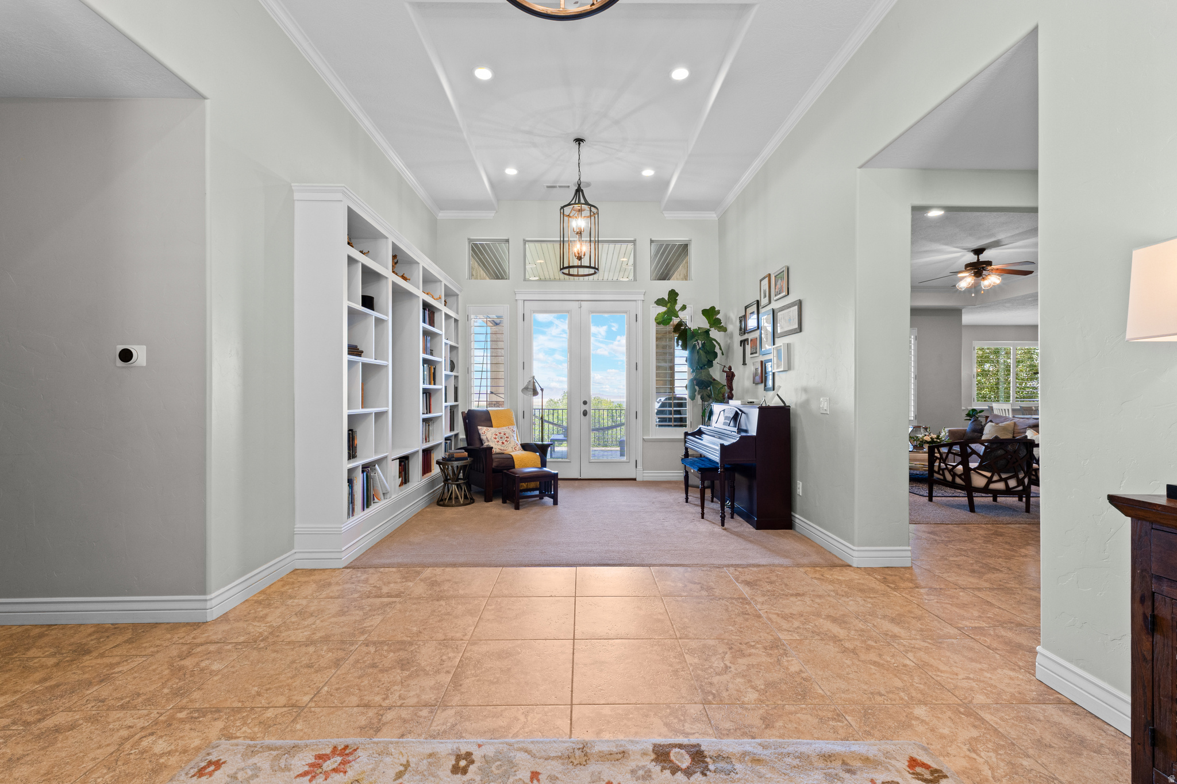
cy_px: 392
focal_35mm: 15
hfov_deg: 100.4
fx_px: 490
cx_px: 588
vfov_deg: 77.3
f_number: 9
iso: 320
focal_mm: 10
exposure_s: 1/4
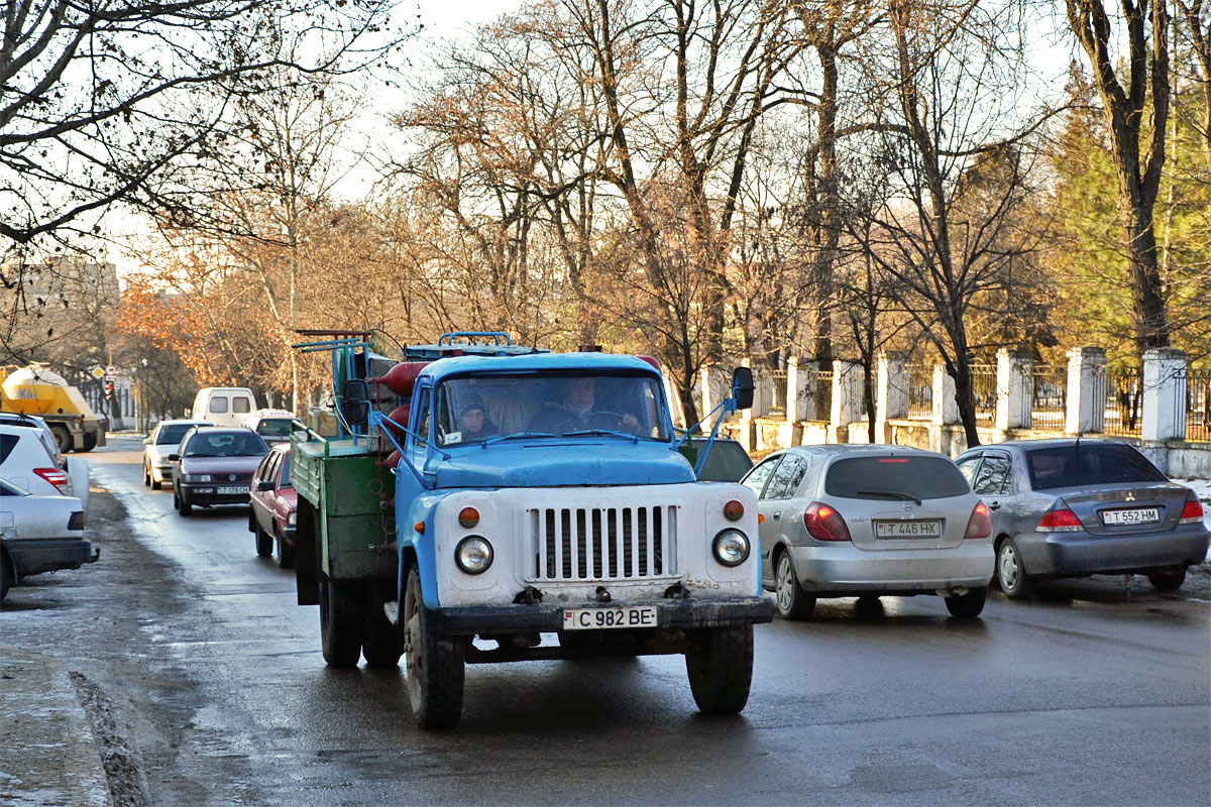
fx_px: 2119
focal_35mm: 63
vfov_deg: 21.6
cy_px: 404
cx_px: 606
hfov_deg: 31.9
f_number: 4.8
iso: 125
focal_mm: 42
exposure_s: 1/200
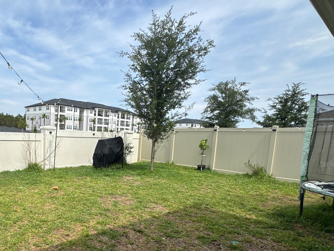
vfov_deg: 55.8
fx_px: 232
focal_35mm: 24
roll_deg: -2.2
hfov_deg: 65.3
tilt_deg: -7.1
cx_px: 68
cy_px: 164
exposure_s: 1/2208
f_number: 2.2
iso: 40
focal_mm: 2.22
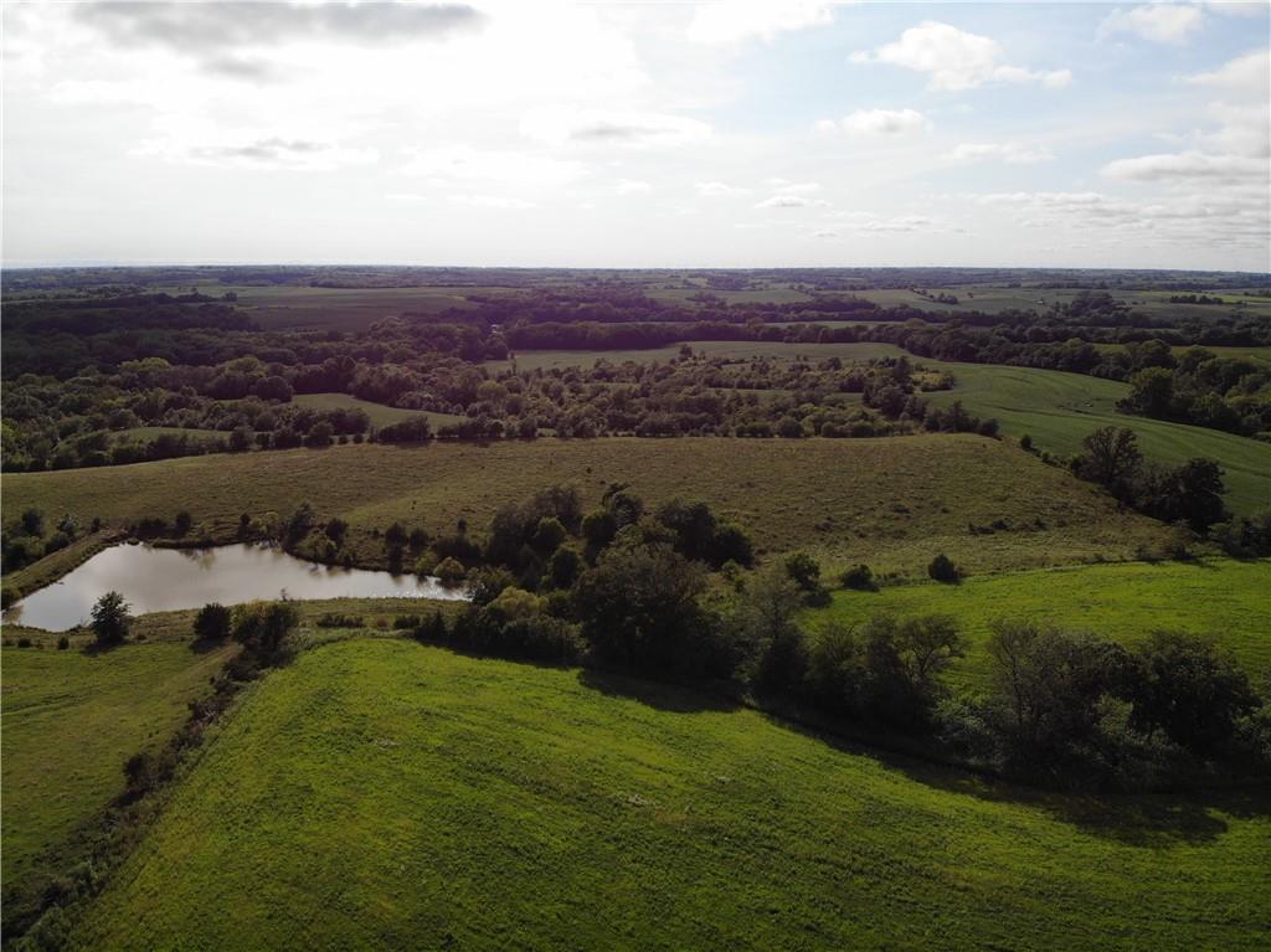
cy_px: 476
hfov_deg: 71.6
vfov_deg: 56.8
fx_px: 881
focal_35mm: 24
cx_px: 636
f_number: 2.8
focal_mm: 4.5
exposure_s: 1/1878
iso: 101
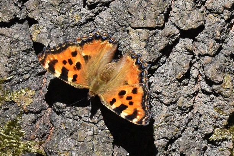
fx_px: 1075
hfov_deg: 12.4
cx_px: 116
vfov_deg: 8.3
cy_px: 82
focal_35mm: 166
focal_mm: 105
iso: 8000
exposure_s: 1/4000
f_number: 18
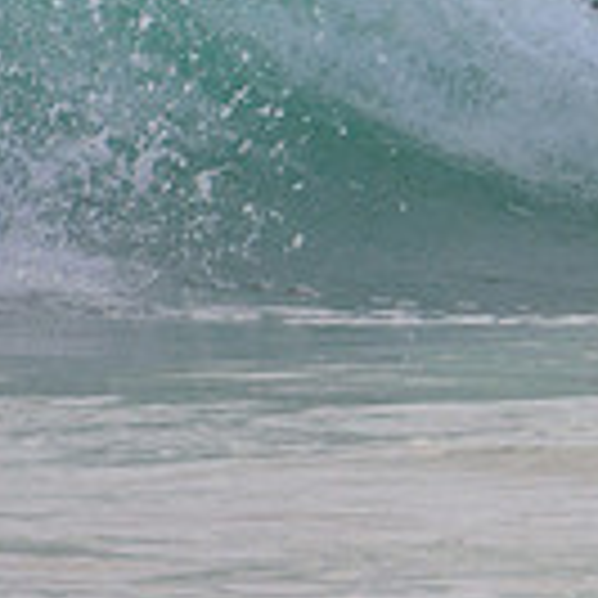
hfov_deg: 0.9
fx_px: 39988
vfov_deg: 0.9
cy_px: -158
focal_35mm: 2046
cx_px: 1116
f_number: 5.6
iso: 360
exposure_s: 1/2000
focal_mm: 400
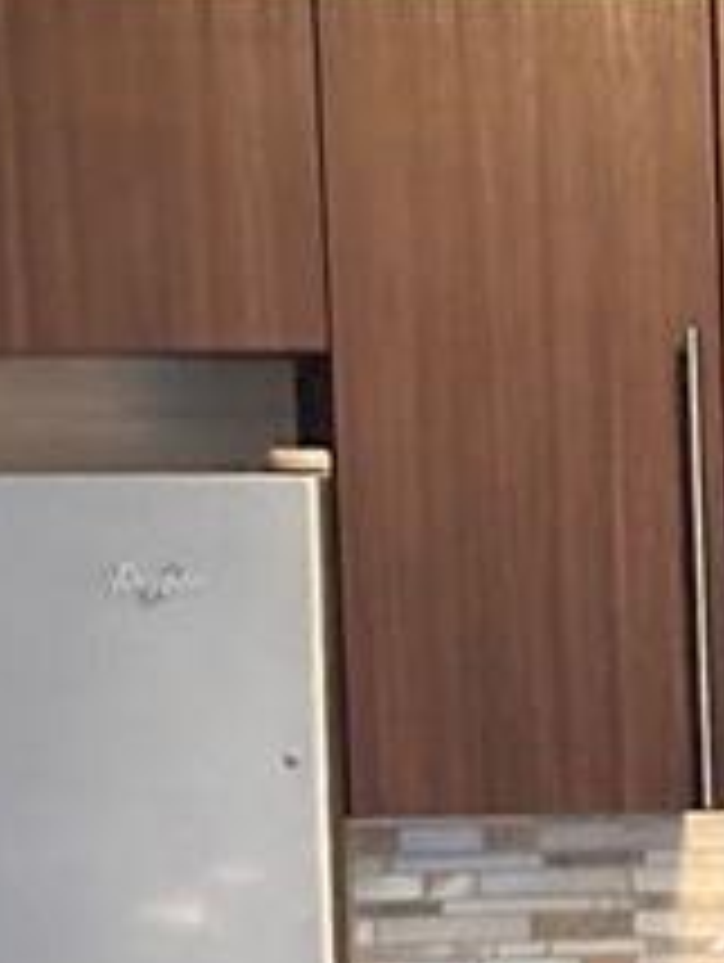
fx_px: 7487
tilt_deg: -6.9
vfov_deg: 7.2
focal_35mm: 269
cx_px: 1390
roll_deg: -0.3
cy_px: 1642
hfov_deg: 5.4
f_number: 1.78
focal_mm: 6.86
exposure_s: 1/30
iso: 640
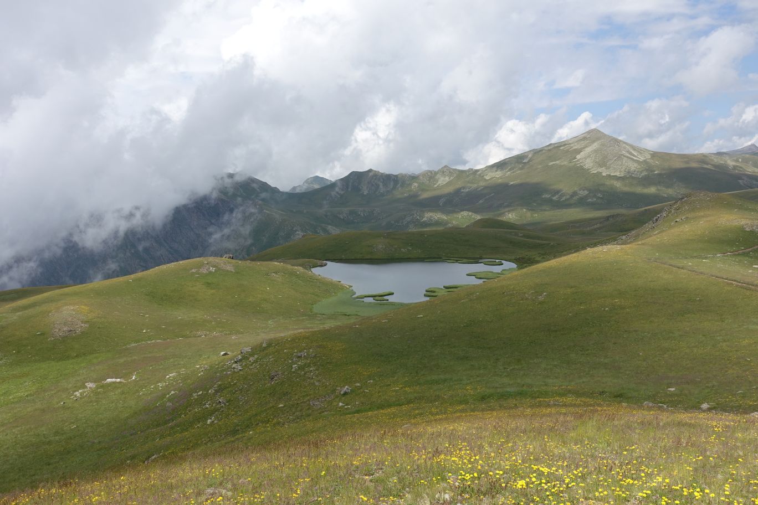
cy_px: 252
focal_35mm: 38
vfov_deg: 35.1
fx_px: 800
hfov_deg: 50.7
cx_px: 379
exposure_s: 1/640
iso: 125
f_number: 5.6
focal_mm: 13.92
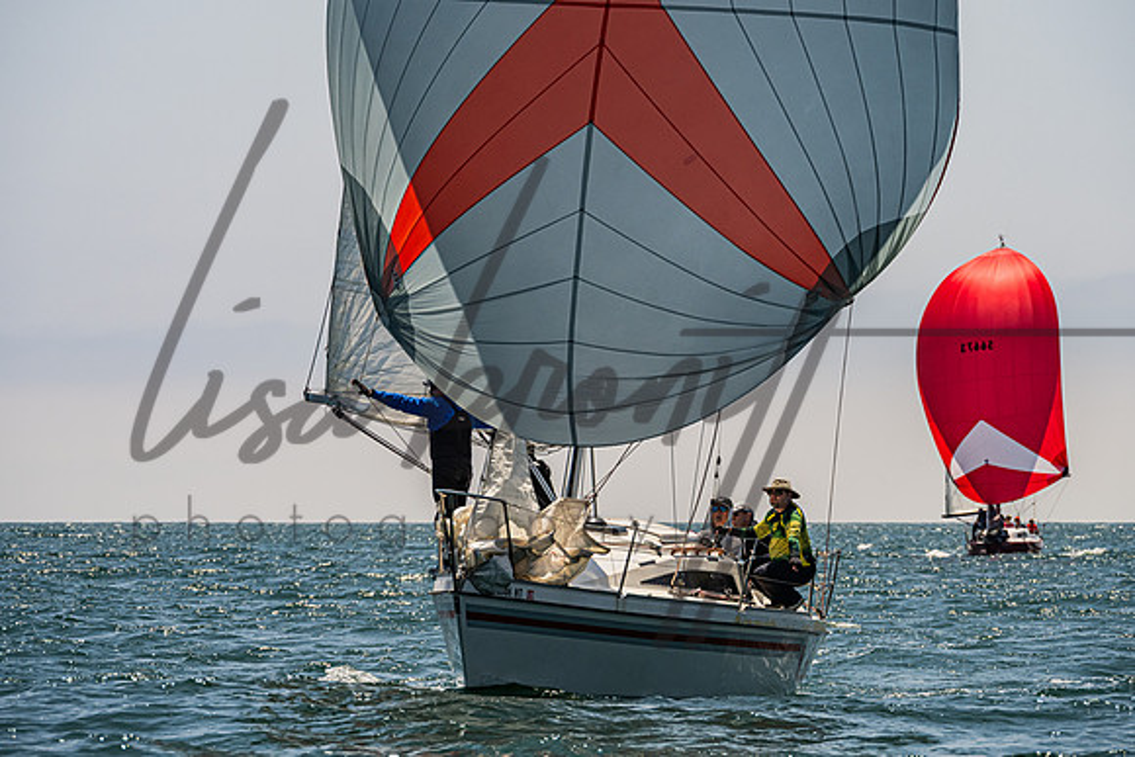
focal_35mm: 249
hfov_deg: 8.3
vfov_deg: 5.5
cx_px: 587
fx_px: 7858
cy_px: 321
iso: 500
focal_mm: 200
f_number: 8
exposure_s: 1/3200
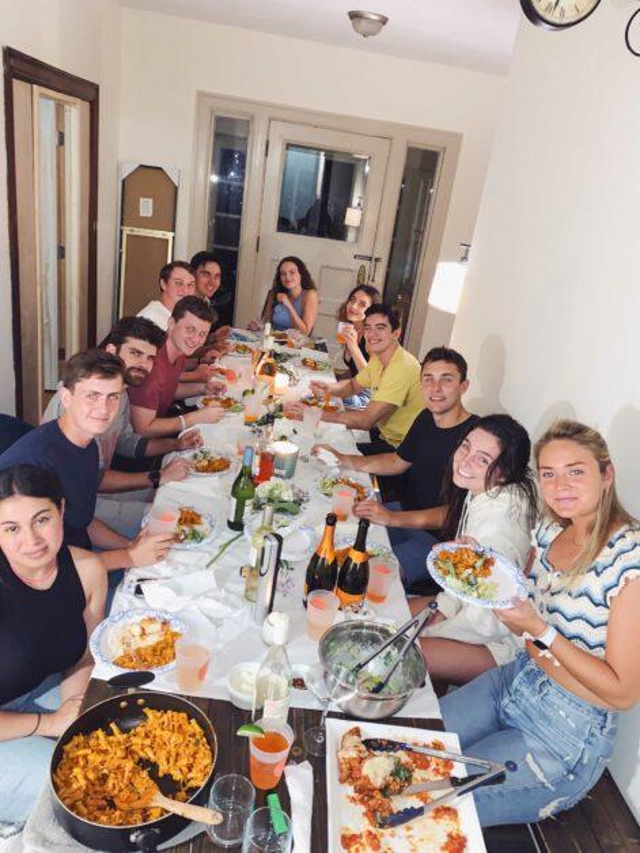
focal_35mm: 26
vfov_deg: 67.3
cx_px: 320
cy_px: 426
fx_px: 641
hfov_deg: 53.1
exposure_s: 1/9
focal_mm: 4.25
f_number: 1.8
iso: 125
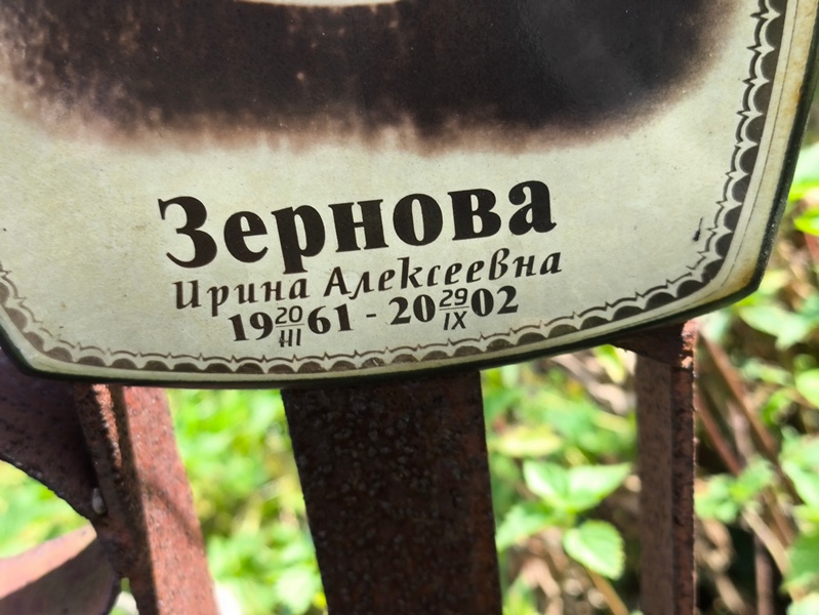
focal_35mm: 50
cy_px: 308
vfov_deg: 29.1
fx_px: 1184
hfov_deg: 38.2
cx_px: 410
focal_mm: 4.71
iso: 50
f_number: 1.7
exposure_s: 1/167
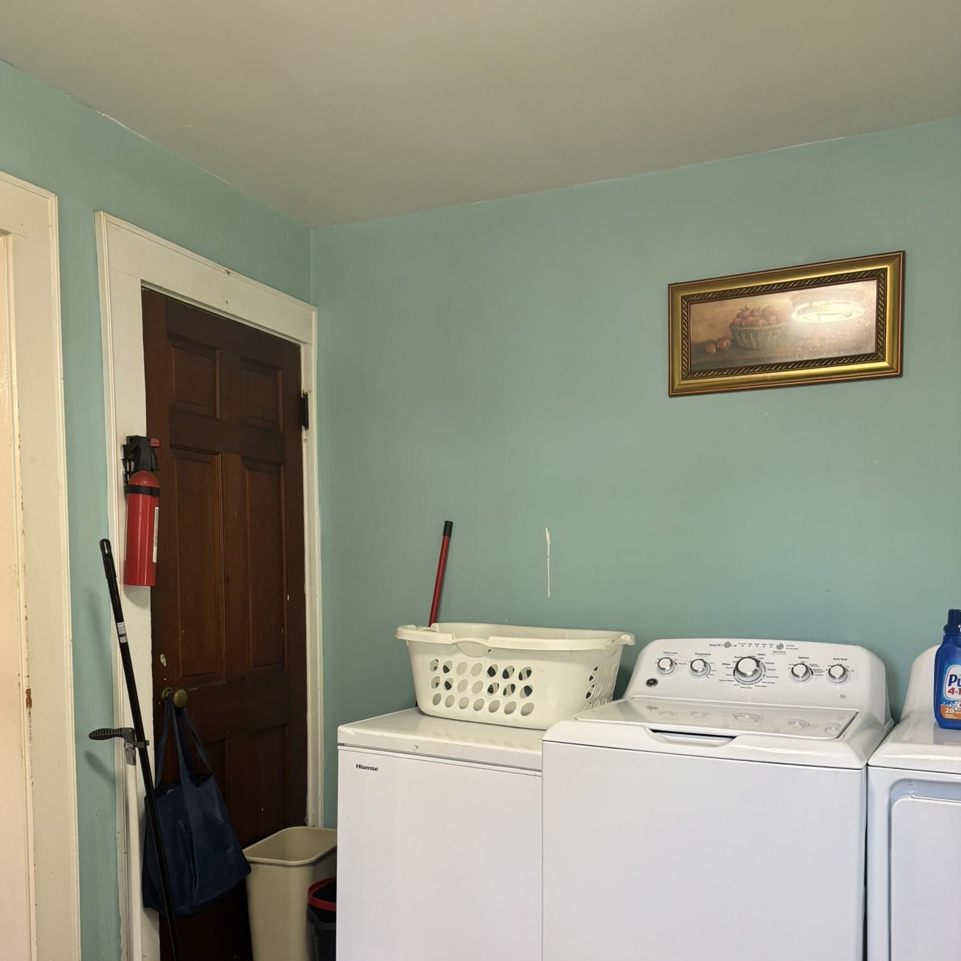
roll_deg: -1.3
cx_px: 479
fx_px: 974
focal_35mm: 31
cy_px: 631
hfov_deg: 52.5
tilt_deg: -4.8
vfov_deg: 51.7
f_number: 1.6
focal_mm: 5.96
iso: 160
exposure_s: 1/60
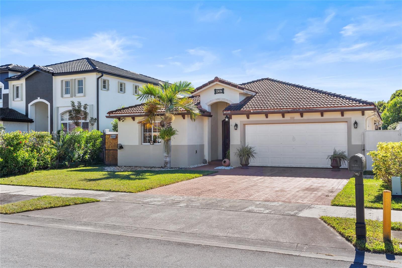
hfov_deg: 54.4
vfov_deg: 37.8
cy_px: 134
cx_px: 201
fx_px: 391
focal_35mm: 35
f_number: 11
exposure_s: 1/160
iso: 250
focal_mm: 35
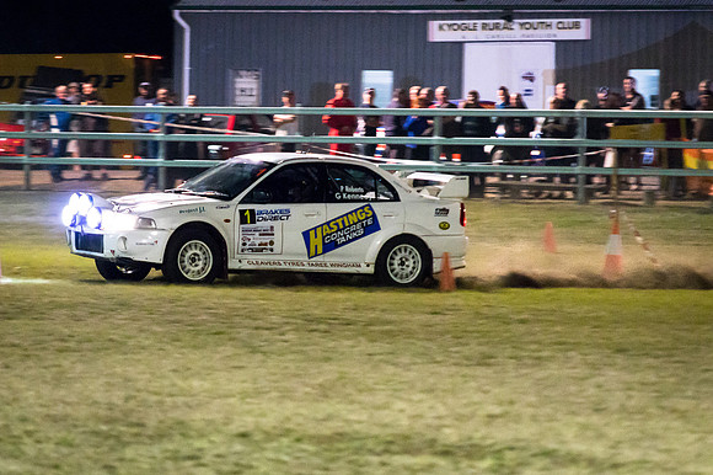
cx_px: 356
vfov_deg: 4.6
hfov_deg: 6.9
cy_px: 238
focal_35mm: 300
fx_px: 5938
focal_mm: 200
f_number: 3.2
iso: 5000
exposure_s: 1/200
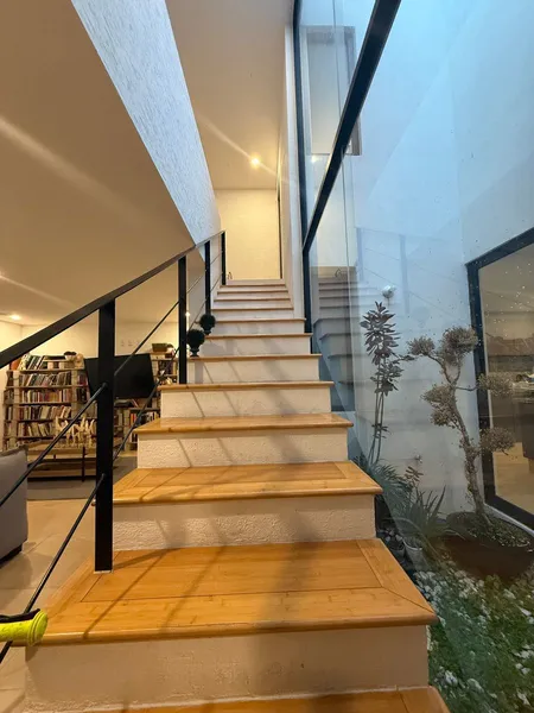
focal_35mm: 14
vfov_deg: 102.1
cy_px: 356
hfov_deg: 85.7
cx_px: 267
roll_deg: +1.2
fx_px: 288
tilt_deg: +4.4
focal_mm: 2.22
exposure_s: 1/60
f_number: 2.2
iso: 400
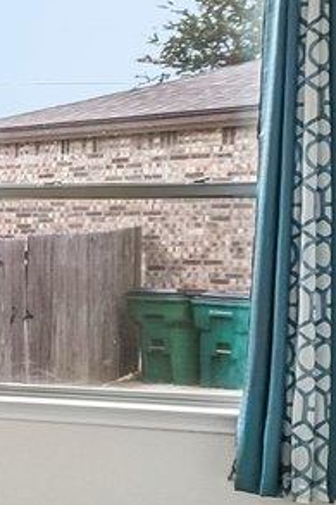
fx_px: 1374
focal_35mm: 98
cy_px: 203
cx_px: -975
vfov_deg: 20.8
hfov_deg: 8.3
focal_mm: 14
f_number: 8
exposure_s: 1/15
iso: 220
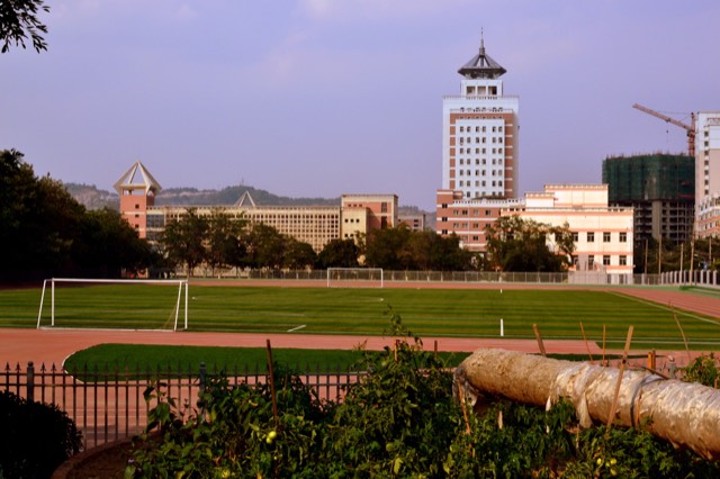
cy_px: 240
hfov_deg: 37.9
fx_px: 1049
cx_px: 360
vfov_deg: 25.7
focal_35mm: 52
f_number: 11
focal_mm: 35
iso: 360
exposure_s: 1/500
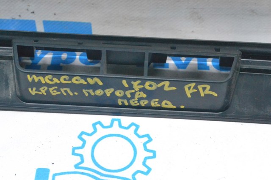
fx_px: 621
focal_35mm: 82
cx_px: 136
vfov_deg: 16.5
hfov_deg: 24.6
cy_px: 90
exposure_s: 1/160
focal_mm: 55
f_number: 10
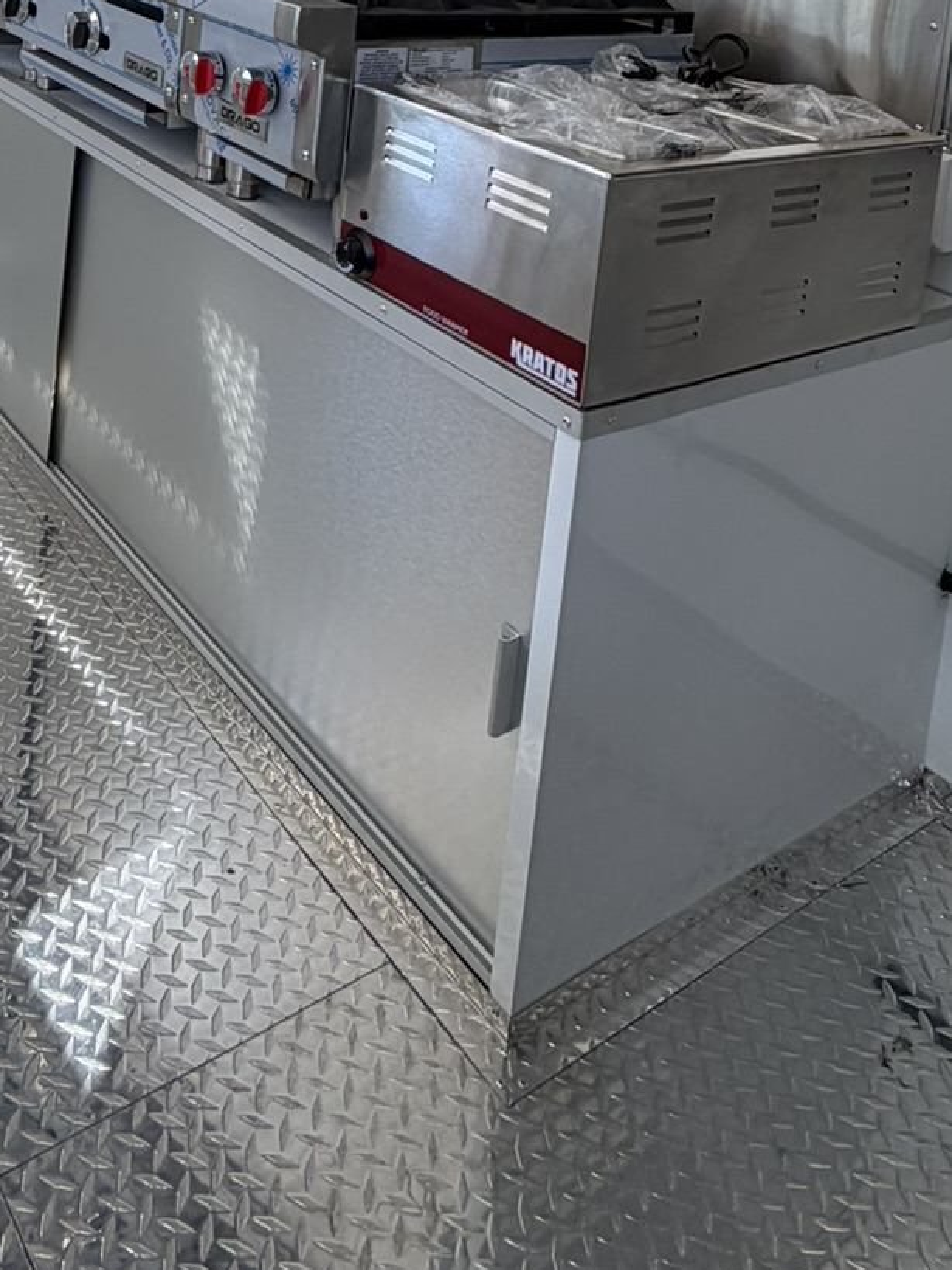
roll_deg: -3.3
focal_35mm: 35
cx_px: 198
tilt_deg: -9.5
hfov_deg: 39.2
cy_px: -99
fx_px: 1284
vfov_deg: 42.4
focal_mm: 2.22
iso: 64
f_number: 2.2
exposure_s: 1/120
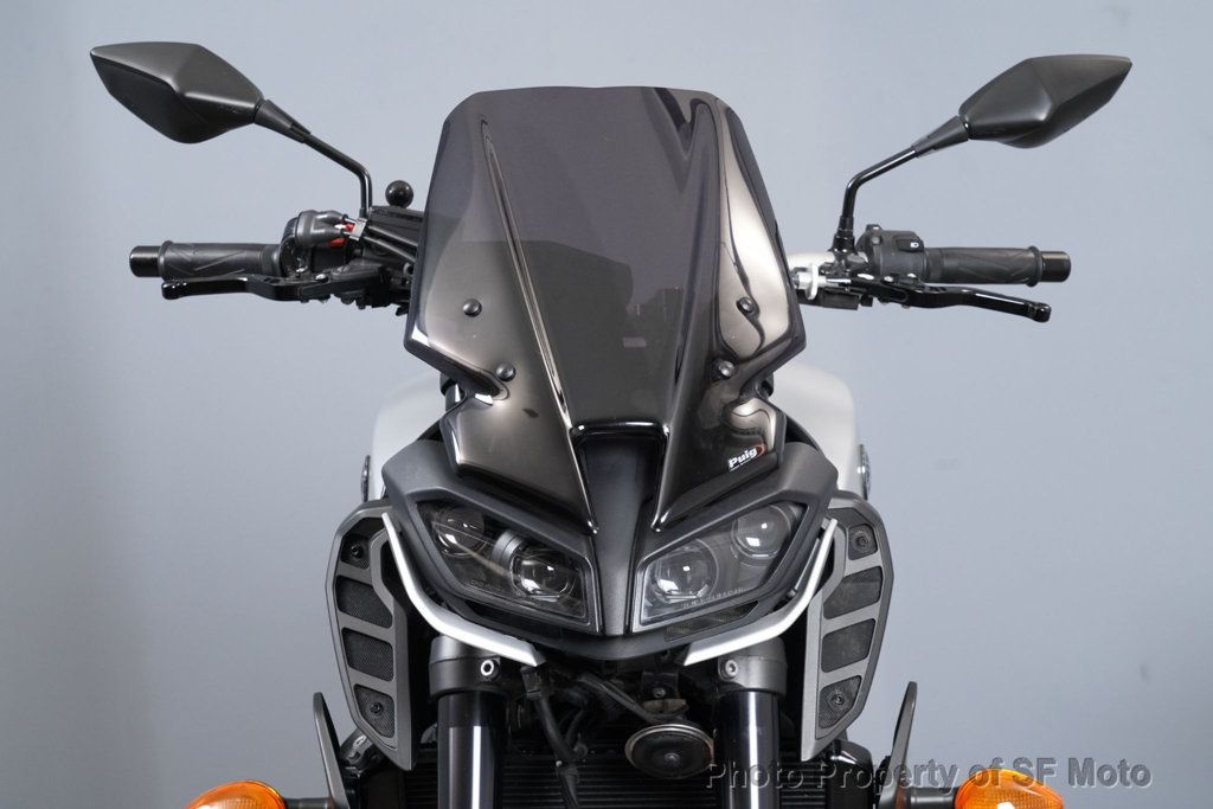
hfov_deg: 30.5
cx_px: 606
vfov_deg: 20.6
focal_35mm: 66
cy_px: 404
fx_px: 2224
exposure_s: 1/80
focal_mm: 66
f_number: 9
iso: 4000
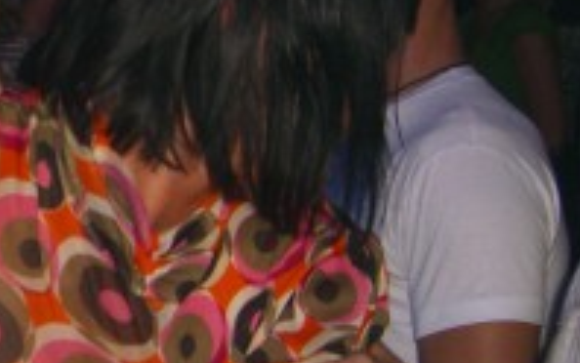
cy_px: 179
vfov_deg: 10.8
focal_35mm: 122
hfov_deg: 16.5
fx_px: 1930
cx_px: -82
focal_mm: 7.9
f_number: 2.8
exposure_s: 1/60
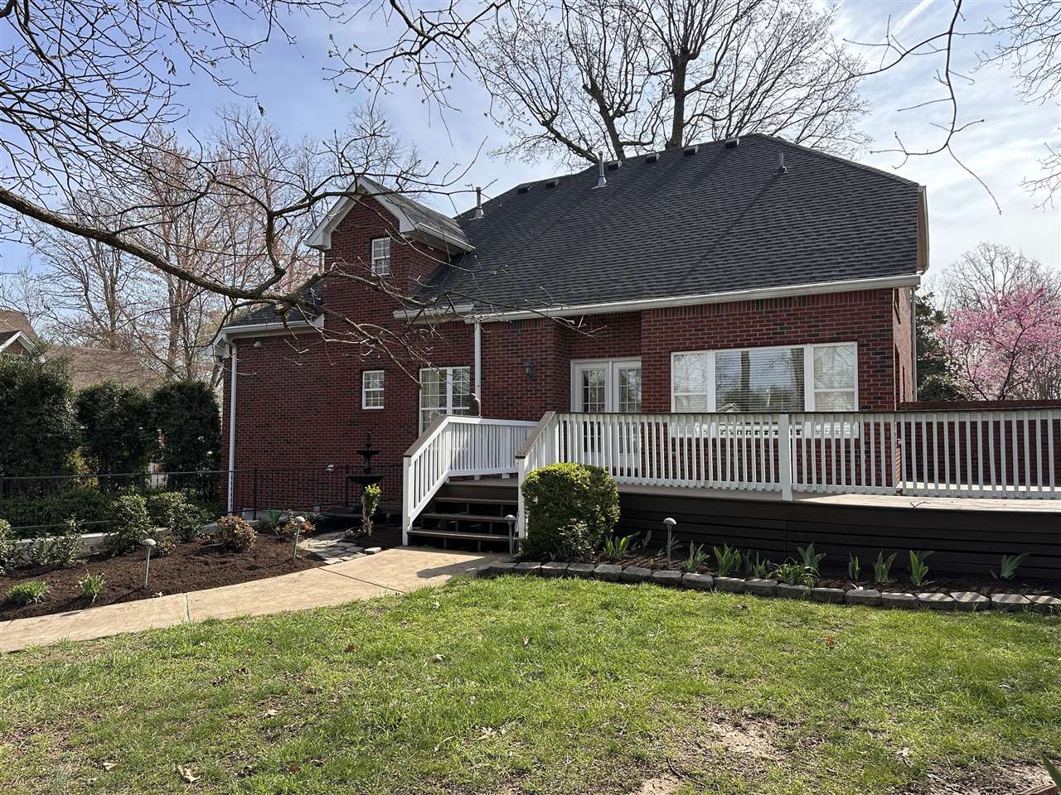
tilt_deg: +3.2
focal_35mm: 24
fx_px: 736
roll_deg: -0.6
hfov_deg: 71.6
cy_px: 398
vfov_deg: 56.8
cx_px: 530
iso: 80
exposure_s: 1/2070
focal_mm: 6.86
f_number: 1.78
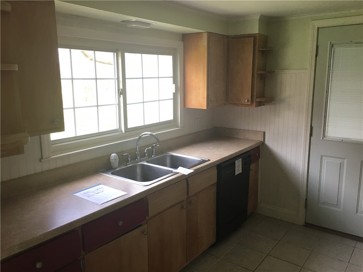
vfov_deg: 48.2
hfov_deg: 61.7
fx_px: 304
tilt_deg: -10.0
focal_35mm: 29
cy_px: 136
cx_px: 182
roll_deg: +0.4
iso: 40
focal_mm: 4.15
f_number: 2.2
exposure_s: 1/30
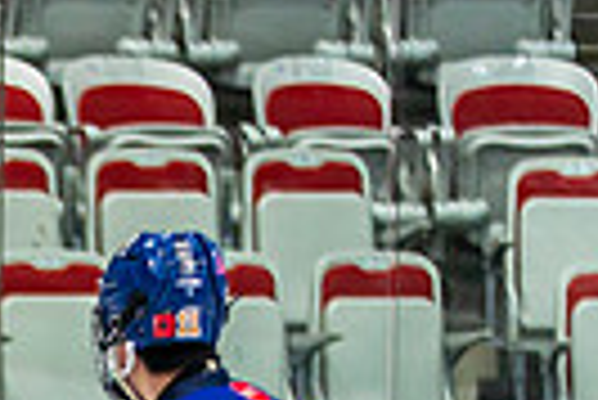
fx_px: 10260
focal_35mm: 617
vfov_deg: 2.2
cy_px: 1098
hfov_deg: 3.3
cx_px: -587
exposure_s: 1/640
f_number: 2.8
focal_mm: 105
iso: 500
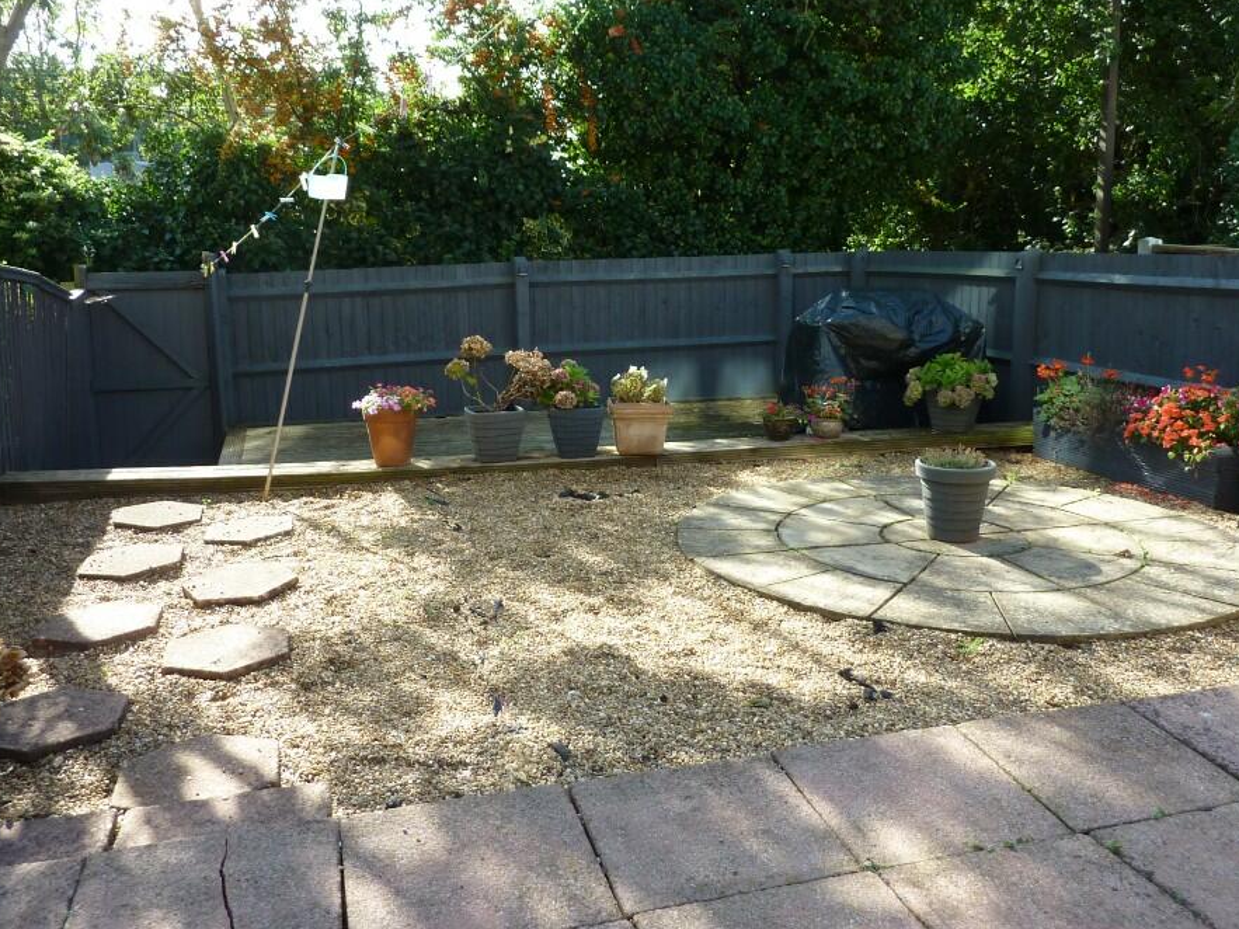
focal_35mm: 29
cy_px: 414
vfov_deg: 48.1
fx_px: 1038
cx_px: 629
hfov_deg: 61.7
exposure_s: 1/125
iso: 80
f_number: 3.5
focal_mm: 4.1
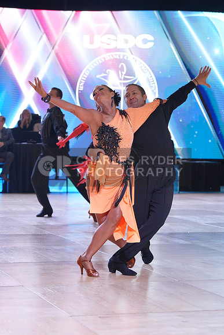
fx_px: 849
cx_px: 112
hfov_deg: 15.0
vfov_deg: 22.4
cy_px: 168
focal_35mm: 91
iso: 2000
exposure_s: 1/400
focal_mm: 91
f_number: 5
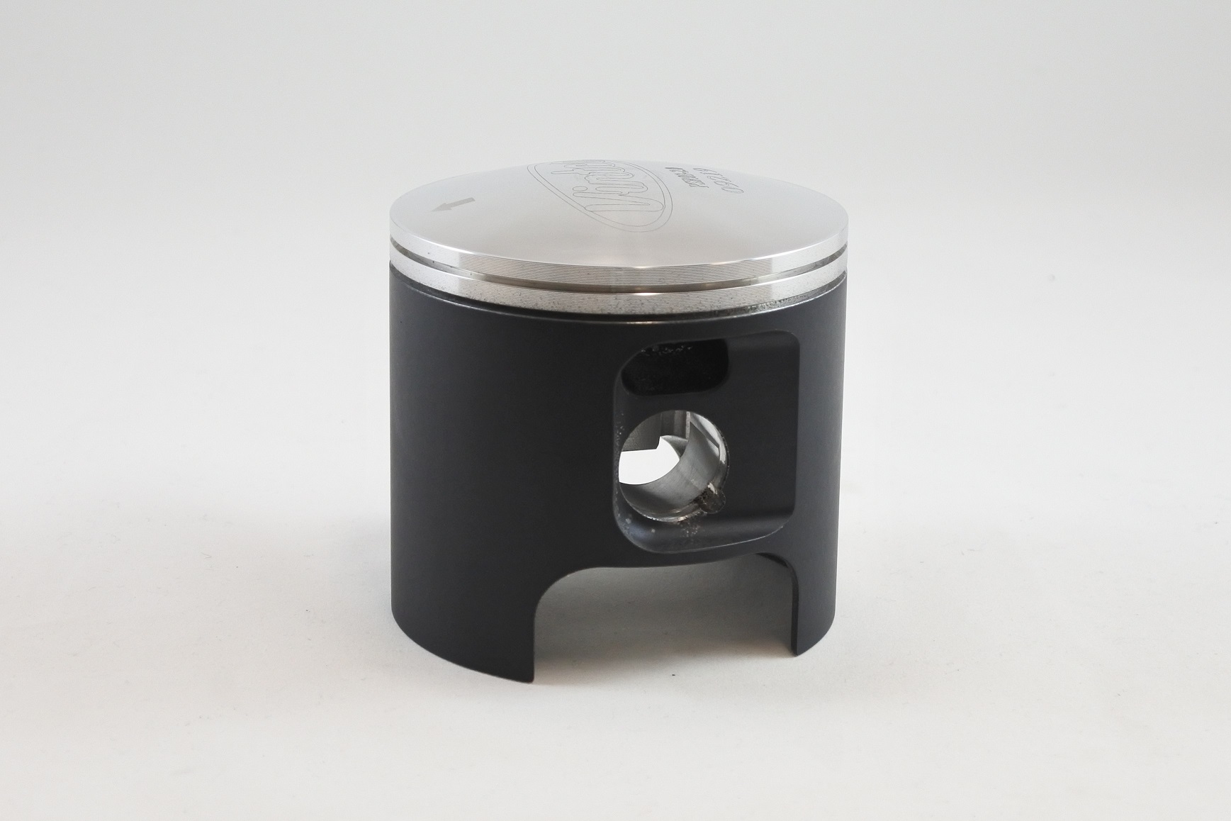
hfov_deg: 41.9
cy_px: 410
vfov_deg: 28.6
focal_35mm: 47
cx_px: 616
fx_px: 1607
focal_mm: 17.6
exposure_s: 1/125
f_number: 4.5
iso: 450
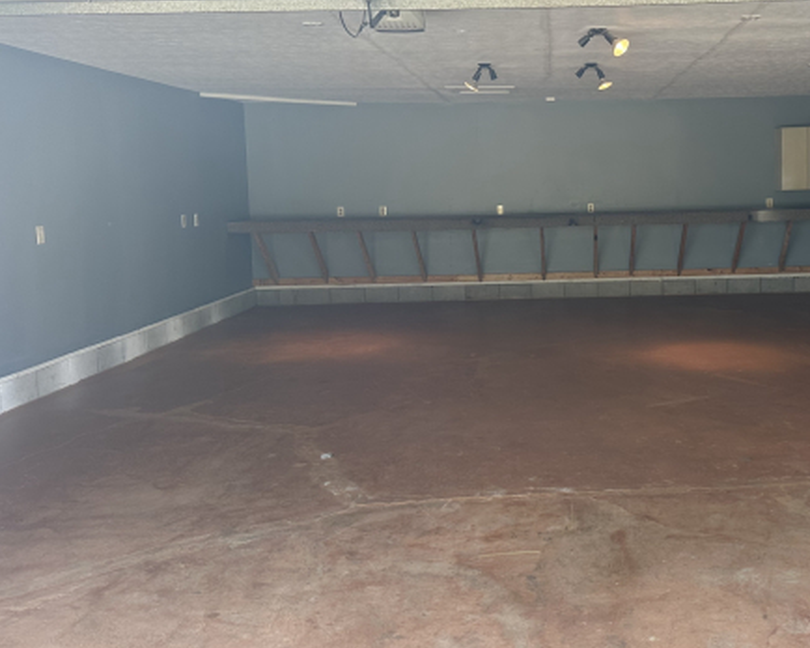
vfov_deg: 40.9
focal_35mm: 36
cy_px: 252
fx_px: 863
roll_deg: +1.5
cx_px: 589
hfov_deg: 48.7
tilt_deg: -3.2
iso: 80
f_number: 1.78
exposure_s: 1/291
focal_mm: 6.86
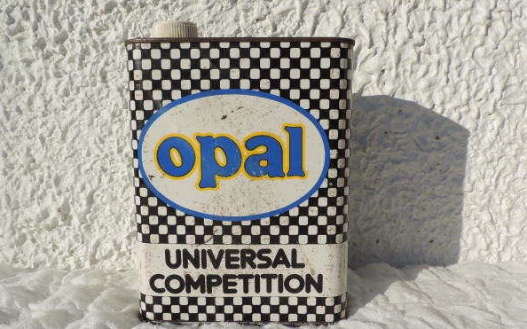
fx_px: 431
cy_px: 185
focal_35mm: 30
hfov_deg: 62.9
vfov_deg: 41.7
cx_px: 262
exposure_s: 1/1250
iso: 80
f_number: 3.8
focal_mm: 4.9
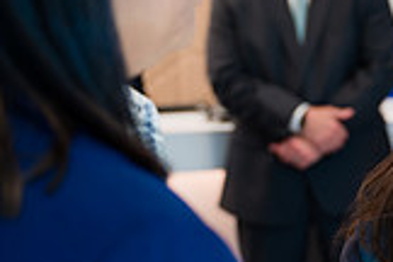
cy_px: 165
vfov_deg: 8.0
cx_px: 529
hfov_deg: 11.6
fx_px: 1878
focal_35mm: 172
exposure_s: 1/200
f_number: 3.2
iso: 320
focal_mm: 48
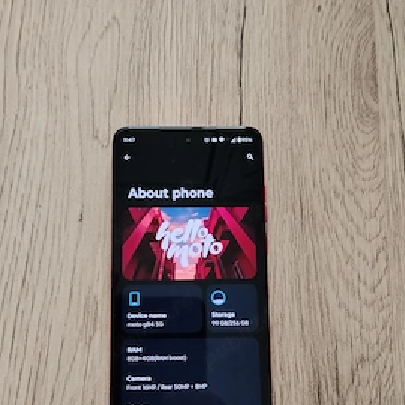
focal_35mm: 38
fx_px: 503
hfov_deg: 43.9
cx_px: 198
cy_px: 240
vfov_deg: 43.7
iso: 200
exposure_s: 1/50
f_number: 1.8
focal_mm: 4.22
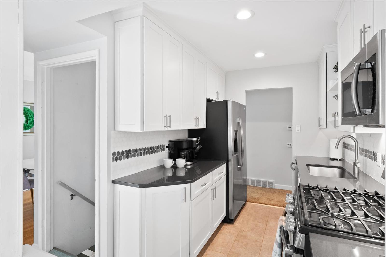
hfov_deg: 84.0
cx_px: 193
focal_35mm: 20
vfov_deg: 61.9
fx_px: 214
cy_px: 128
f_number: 8
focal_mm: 10
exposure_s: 1/2
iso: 400
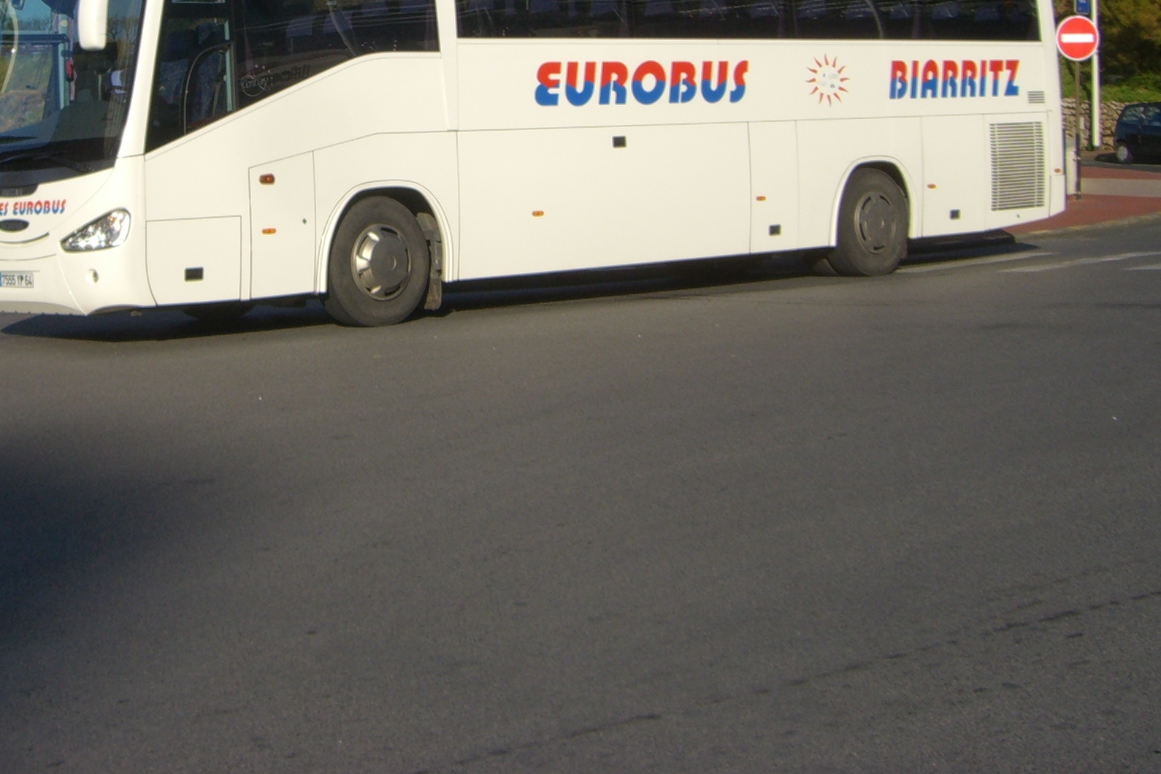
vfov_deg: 19.0
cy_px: 17
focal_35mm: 70
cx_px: 366
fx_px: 2257
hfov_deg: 28.6
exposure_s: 1/1000
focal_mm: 6.2
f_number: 4.3
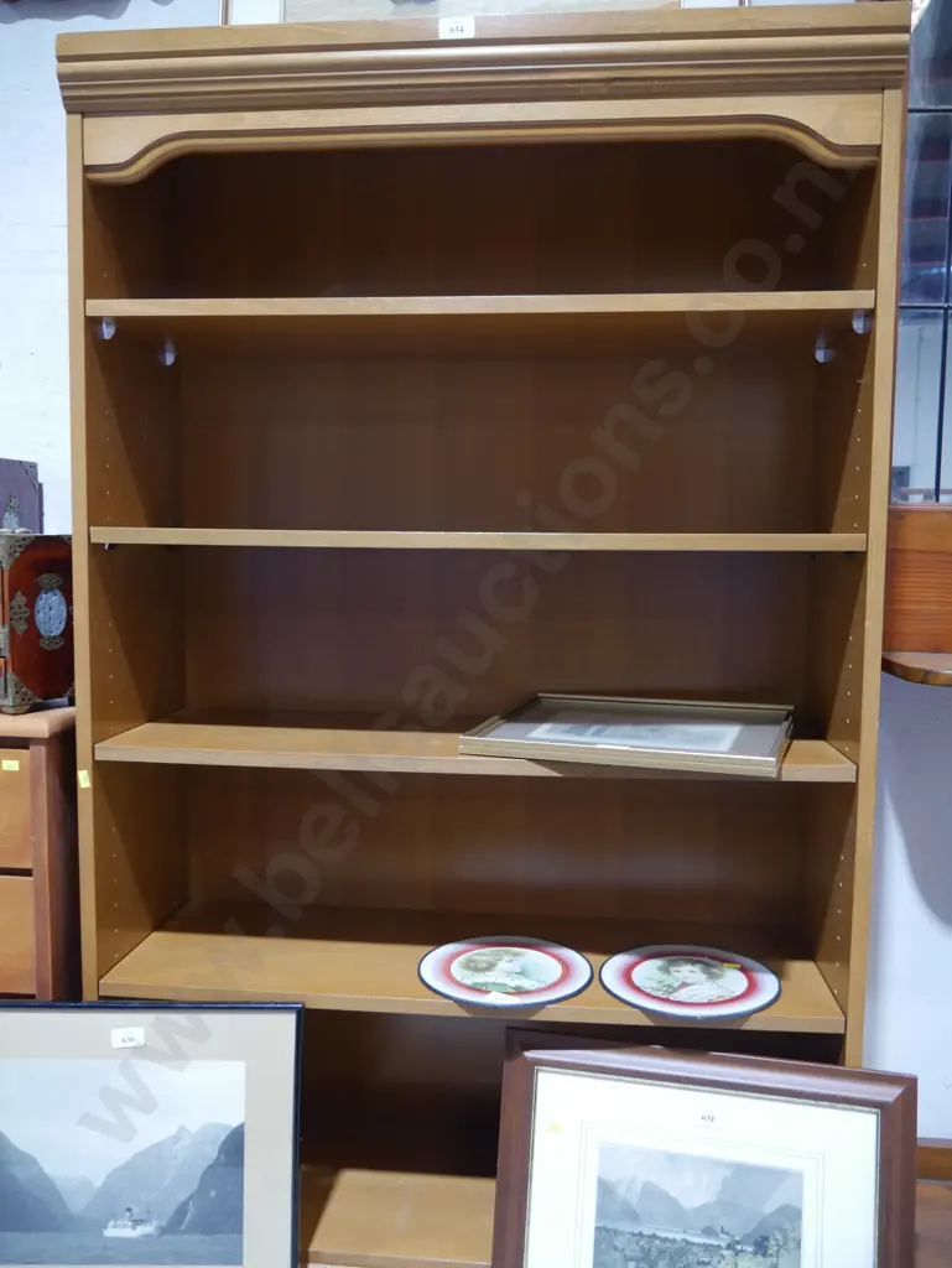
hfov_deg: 49.8
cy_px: 634
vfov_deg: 63.4
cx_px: 476
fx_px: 1026
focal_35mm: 28
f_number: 3.5
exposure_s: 1/60
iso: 800
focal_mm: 14
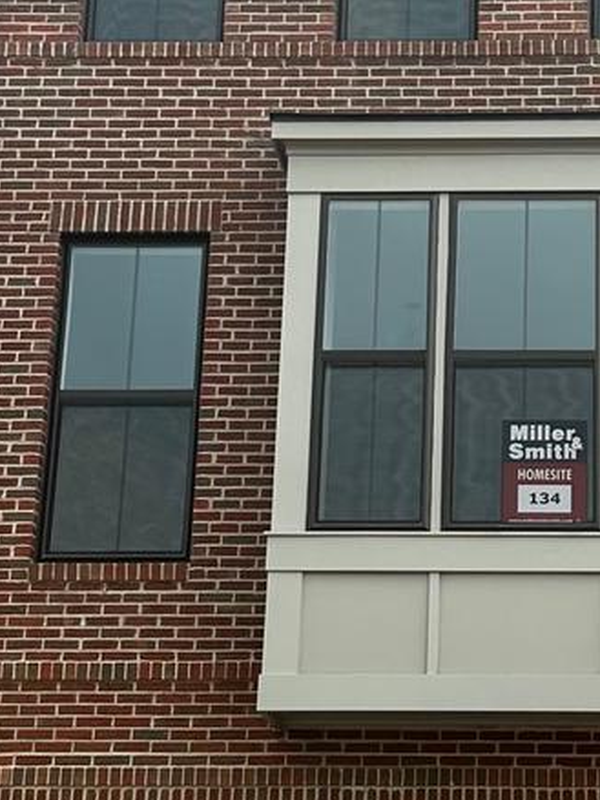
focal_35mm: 84
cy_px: 434
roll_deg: -0.8
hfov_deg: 17.4
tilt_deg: +18.5
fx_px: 1942
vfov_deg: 23.3
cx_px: 514
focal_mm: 6.86
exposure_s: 1/3356
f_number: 1.78
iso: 80
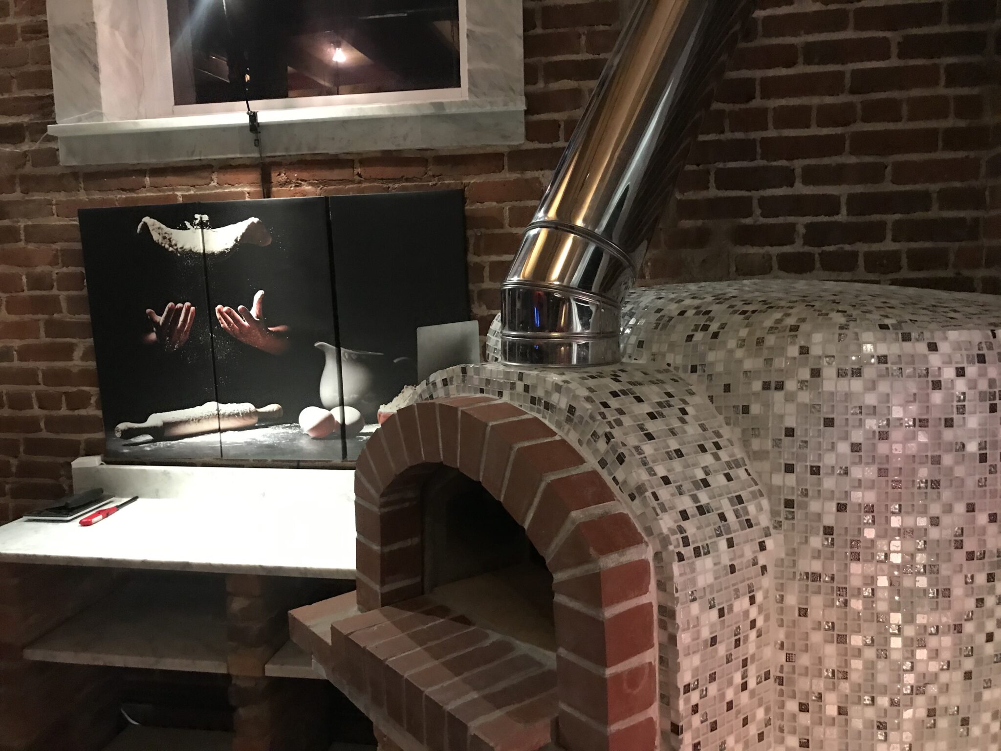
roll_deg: +1.1
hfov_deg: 63.4
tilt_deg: -7.6
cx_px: 500
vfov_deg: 49.7
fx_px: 810
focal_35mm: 28
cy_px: 376
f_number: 1.8
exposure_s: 1/4
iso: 100
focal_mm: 3.99
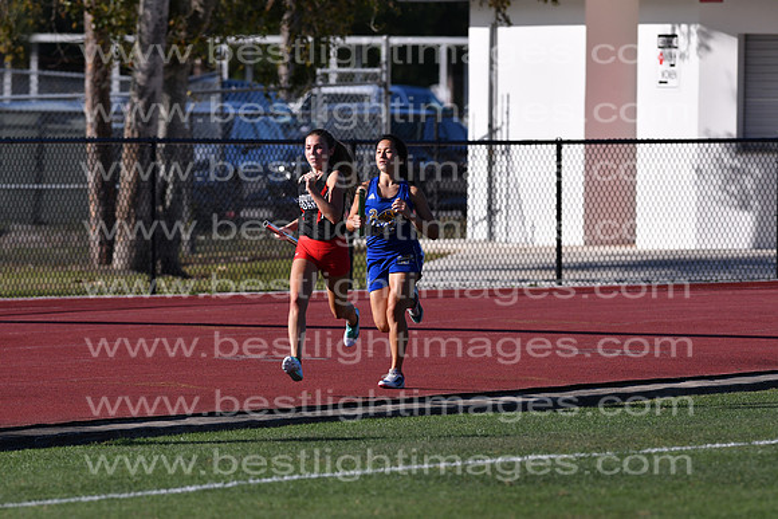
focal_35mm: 450
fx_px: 9727
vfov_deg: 3.1
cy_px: 260
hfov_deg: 4.6
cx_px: 389
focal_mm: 300
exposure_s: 1/5000
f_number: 5.6
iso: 400
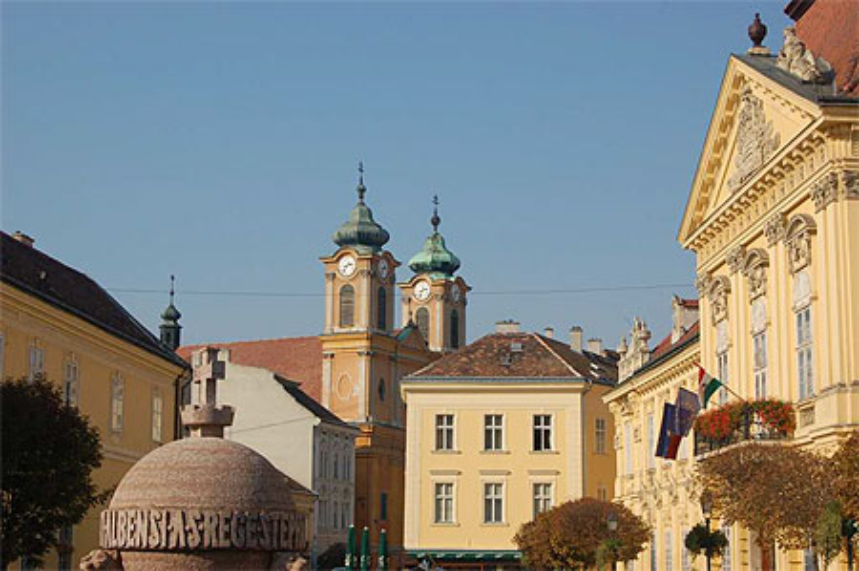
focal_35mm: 63
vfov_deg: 21.5
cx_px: 430
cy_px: 286
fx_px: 1502
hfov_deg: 31.9
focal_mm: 42
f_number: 14
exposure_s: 1/800
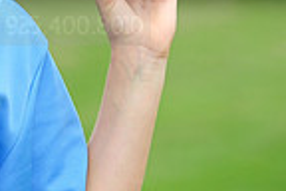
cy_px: -14
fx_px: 5592
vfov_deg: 2.0
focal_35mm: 704
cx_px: -234
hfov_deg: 2.9
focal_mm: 175
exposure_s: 1/500
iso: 400
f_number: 5
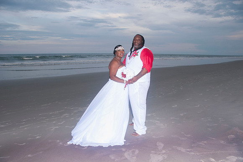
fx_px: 182
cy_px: 81
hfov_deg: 67.5
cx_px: 122
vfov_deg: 47.8
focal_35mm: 27
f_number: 5.6
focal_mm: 18
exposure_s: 1/250
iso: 400
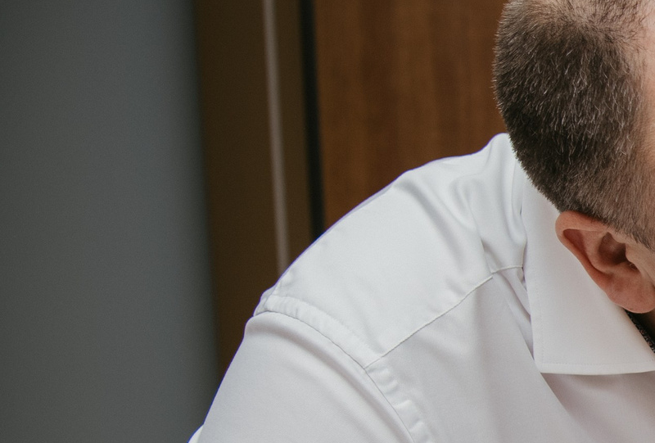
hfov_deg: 17.8
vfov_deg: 13.9
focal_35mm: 97
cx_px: 1094
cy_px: 485
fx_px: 1773
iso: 80
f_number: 4
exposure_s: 1/160
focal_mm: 27
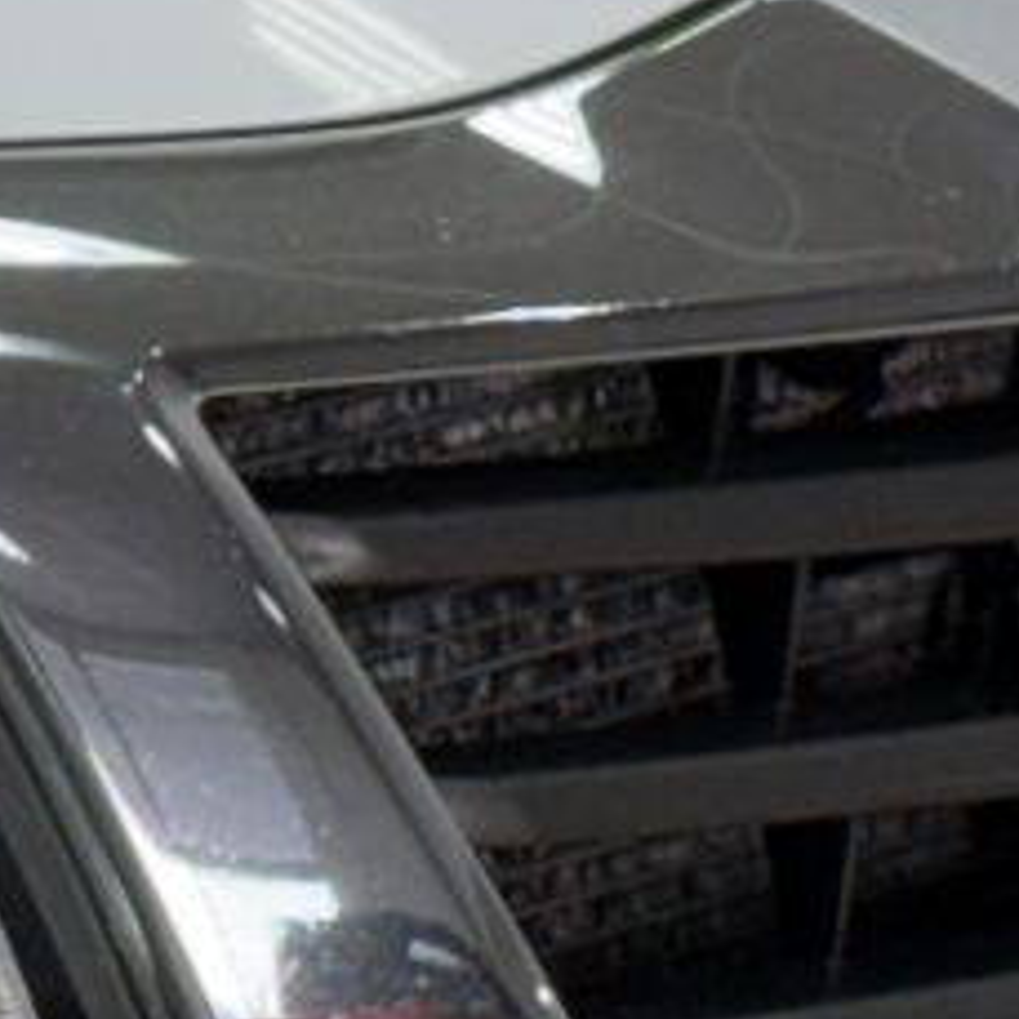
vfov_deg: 4.9
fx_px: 11823
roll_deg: -0.8
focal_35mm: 355
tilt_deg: -16.3
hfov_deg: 4.9
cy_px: 930
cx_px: -939
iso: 50
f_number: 1.78
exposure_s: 1/120
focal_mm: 6.76
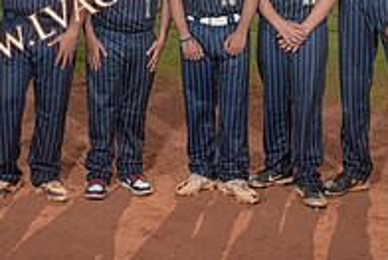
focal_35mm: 83
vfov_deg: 16.1
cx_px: 53
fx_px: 895
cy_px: -13
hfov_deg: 23.9
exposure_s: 1/250
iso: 320
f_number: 10
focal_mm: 27
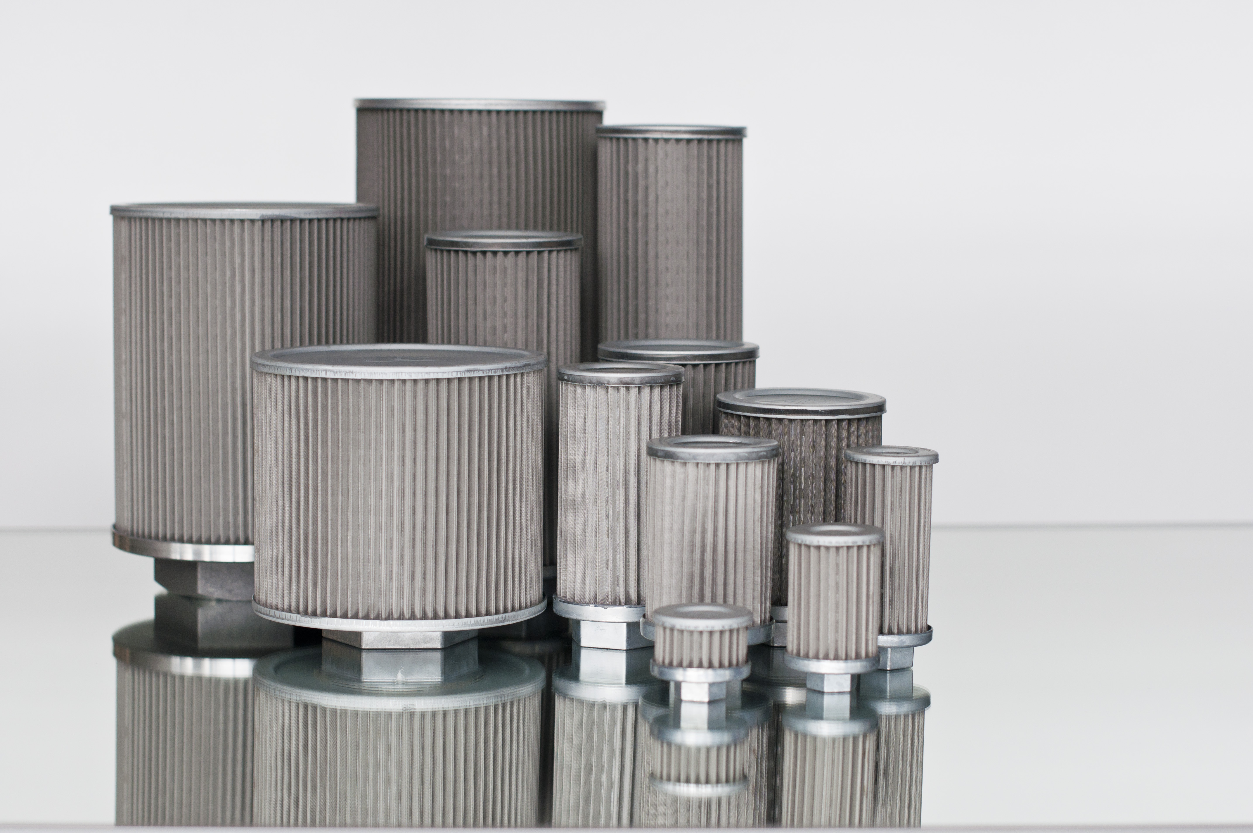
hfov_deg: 27.0
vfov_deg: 18.1
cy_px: 416
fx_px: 2607
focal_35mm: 75
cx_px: 626
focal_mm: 50
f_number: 3.2
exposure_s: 1/250
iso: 200
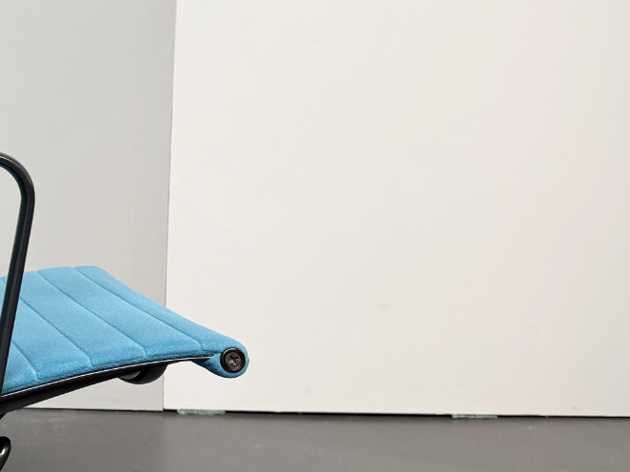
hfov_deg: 26.1
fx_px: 1201
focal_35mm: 66
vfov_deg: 22.2
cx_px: -132
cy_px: 197
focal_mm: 6.8
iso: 160
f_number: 1.8
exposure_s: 1/121
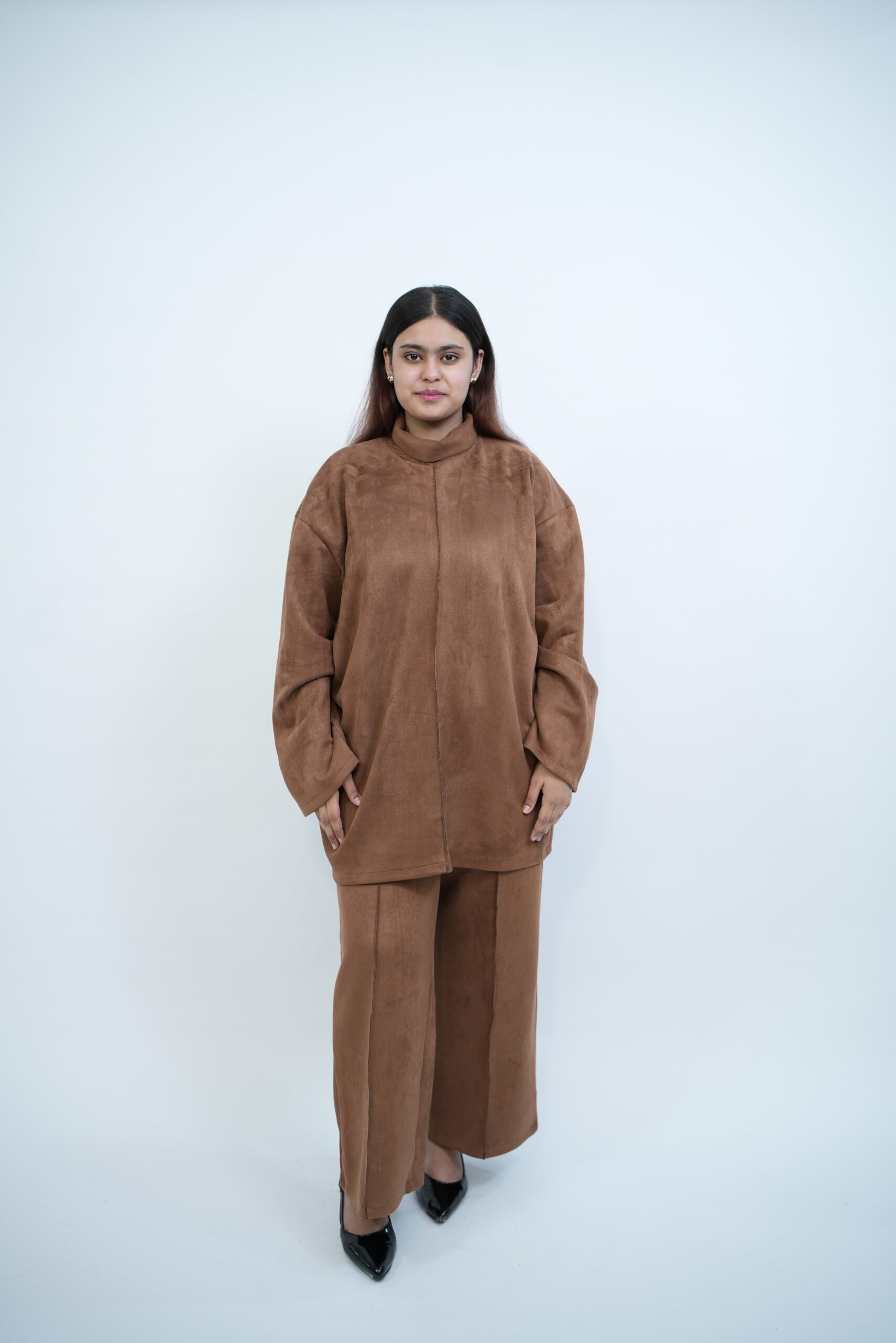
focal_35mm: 35
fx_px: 1306
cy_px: 672
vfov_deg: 54.4
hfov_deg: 37.9
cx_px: 448
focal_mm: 35
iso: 400
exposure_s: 1/200
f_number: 2.5
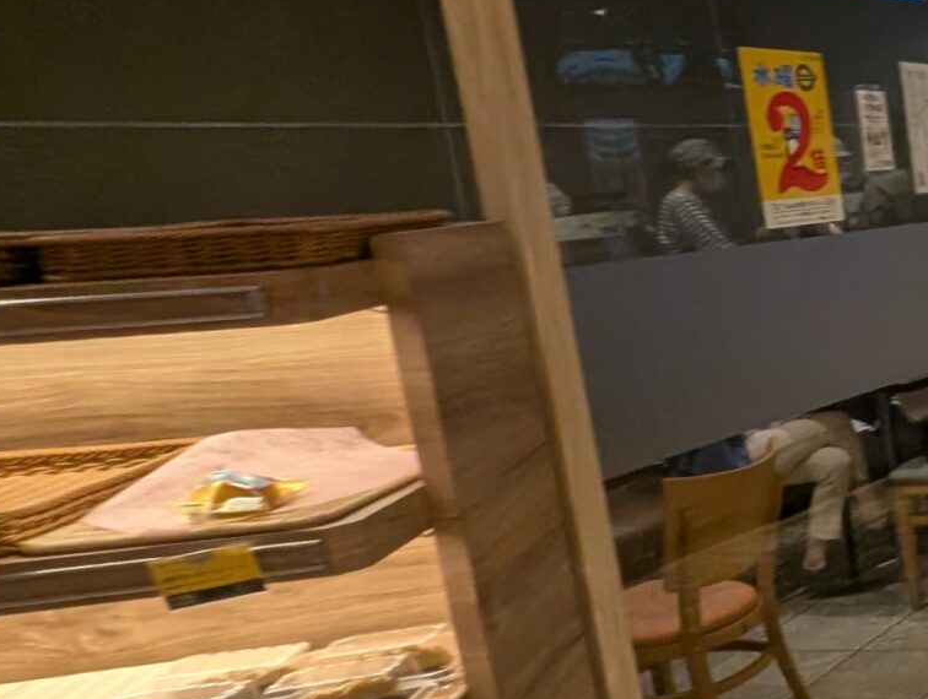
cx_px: 1458
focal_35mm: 44
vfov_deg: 32.9
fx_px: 1182
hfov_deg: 26.8
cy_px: 403
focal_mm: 1.95
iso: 113
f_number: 2.2
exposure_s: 1/100
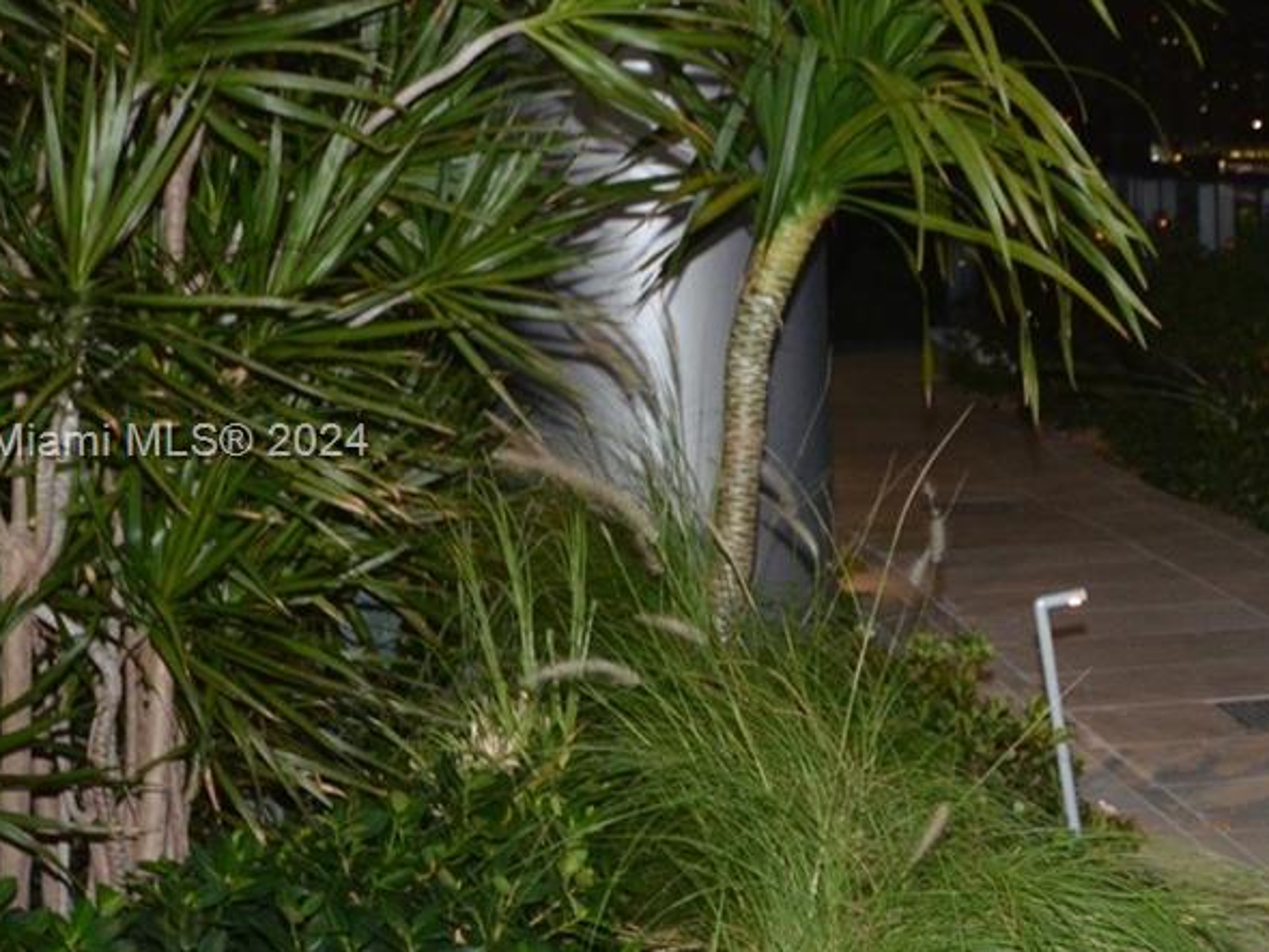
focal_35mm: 78
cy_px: 446
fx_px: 2861
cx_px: 1402
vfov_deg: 18.9
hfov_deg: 23.4
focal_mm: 20
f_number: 5.6
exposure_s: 1/60
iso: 800
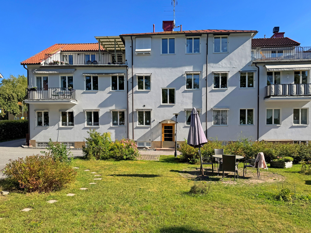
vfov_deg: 56.8
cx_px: 156
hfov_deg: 71.6
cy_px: 116
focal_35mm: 24
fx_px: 216
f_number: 1.78
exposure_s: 1/2710
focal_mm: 6.76
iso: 80
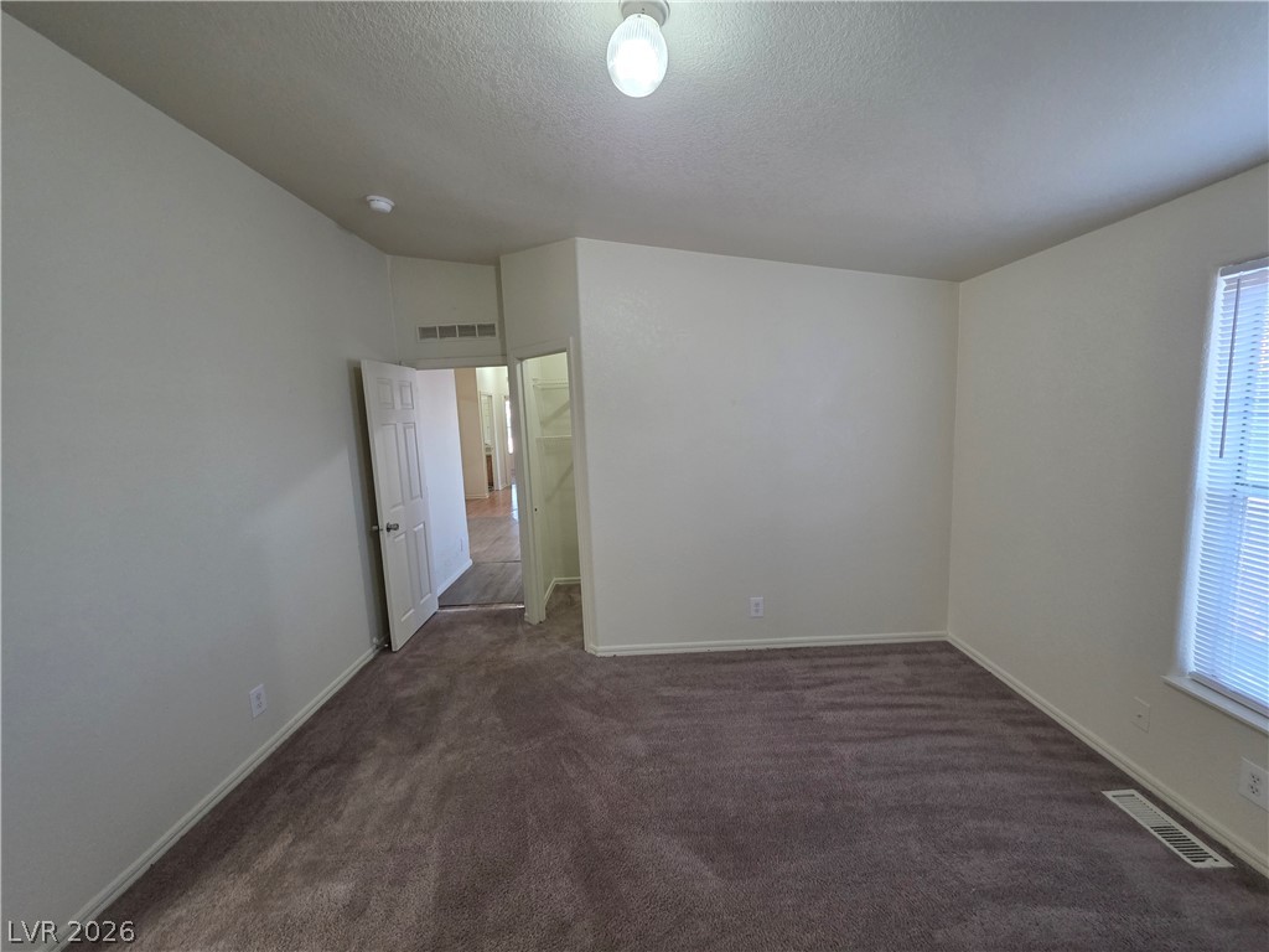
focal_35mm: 13
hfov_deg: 106.2
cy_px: 476
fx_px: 477
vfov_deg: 89.9
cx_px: 634
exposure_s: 1/60
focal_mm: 2.2
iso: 250
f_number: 1.9
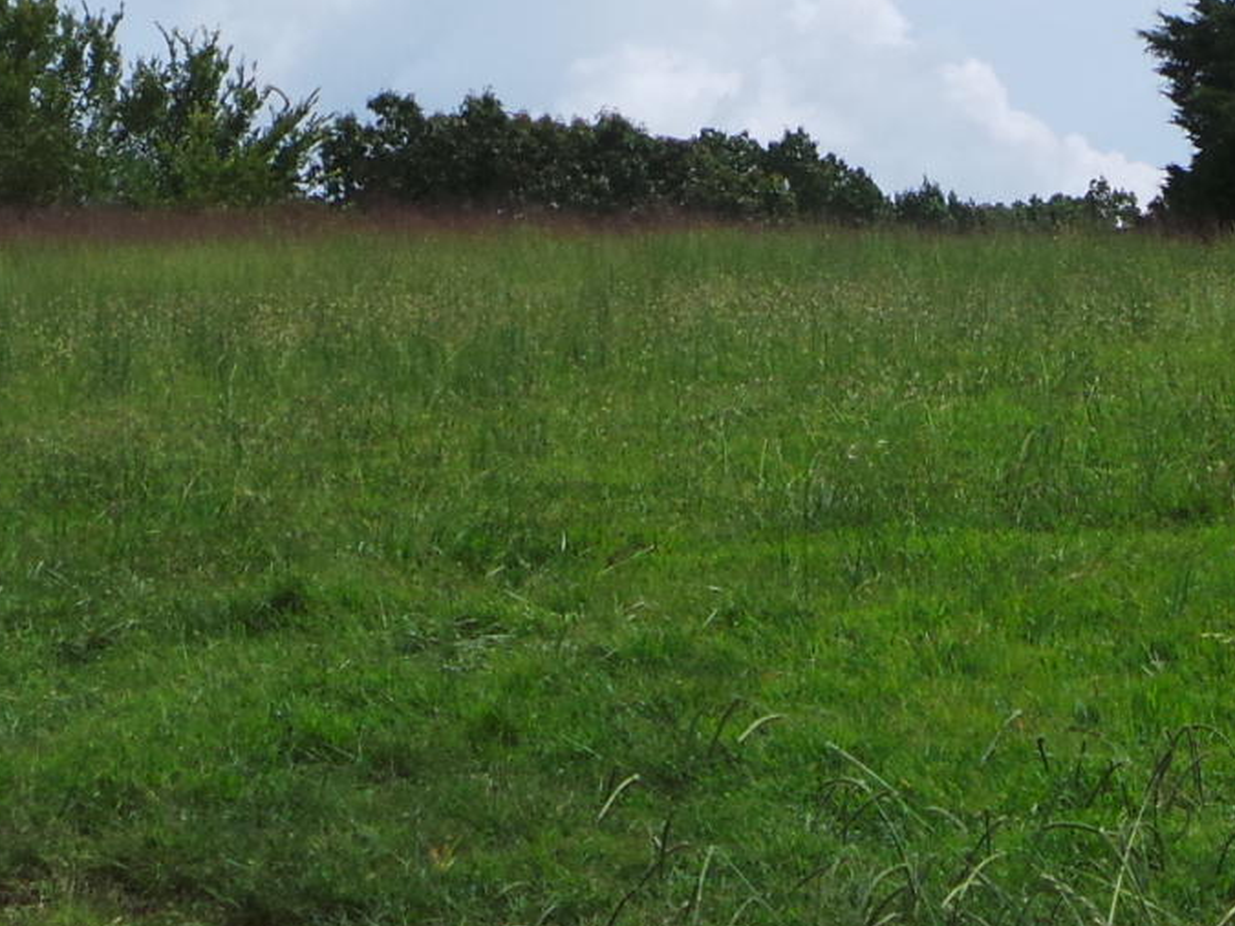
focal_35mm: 150
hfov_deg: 13.1
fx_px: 5351
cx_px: 907
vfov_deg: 9.9
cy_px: 307
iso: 100
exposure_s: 1/1250
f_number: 3.8
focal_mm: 9.2
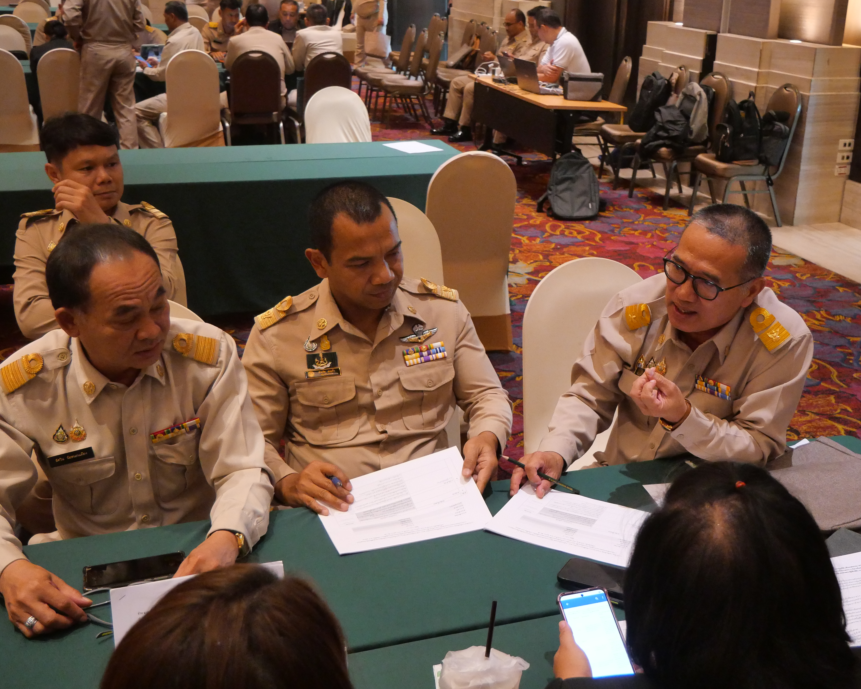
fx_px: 1019
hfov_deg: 45.5
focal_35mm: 40
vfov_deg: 37.3
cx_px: 522
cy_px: 343
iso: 3200
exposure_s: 1/125
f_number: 4
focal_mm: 17
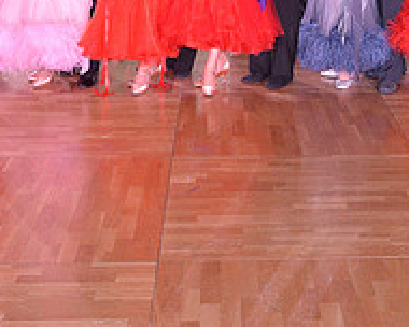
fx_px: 1041
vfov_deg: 16.9
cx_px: 308
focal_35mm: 86
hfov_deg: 22.0
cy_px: -83
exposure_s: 1/250
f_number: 5
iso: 2000
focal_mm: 30
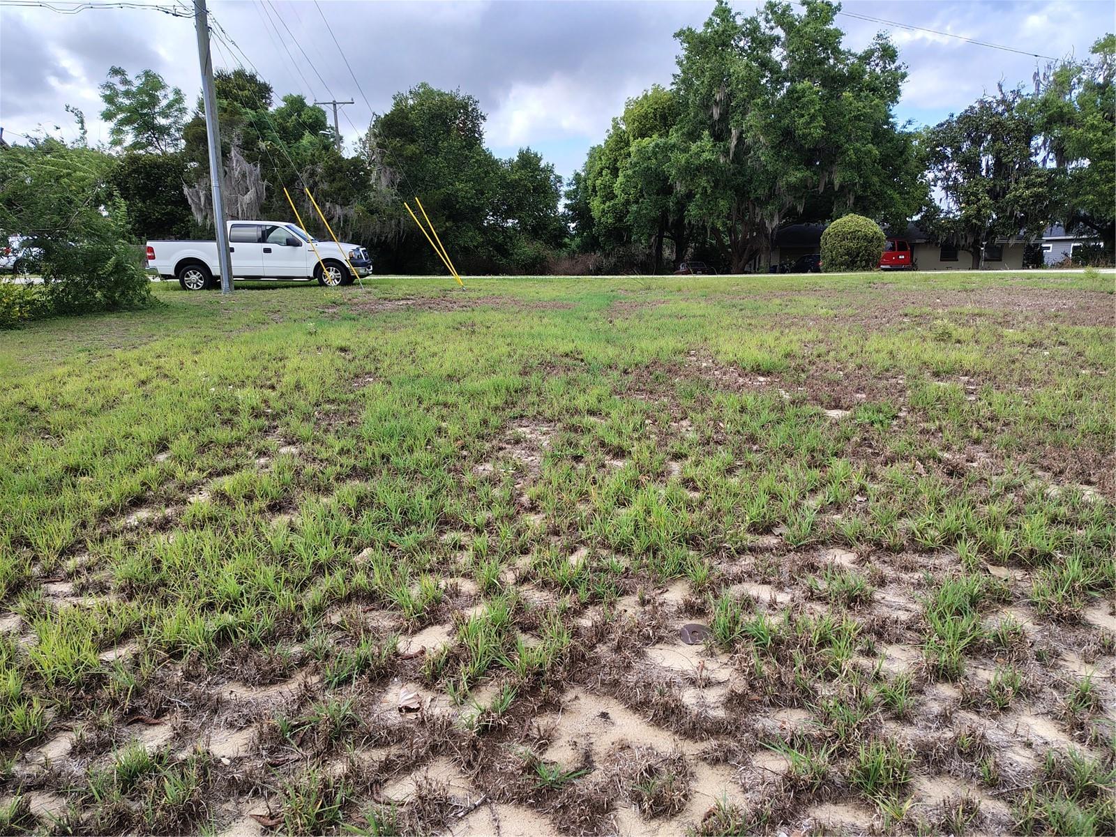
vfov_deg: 56.8
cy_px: 418
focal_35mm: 24
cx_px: 558
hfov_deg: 71.6
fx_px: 774
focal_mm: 5.56
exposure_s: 1/351
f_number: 1.8
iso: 120
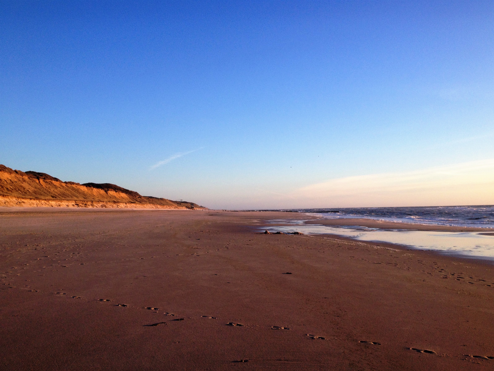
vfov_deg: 40.7
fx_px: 499
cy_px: 186
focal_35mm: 35
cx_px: 247
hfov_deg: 52.6
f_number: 2.4
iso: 50
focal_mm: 4.28
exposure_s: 1/587
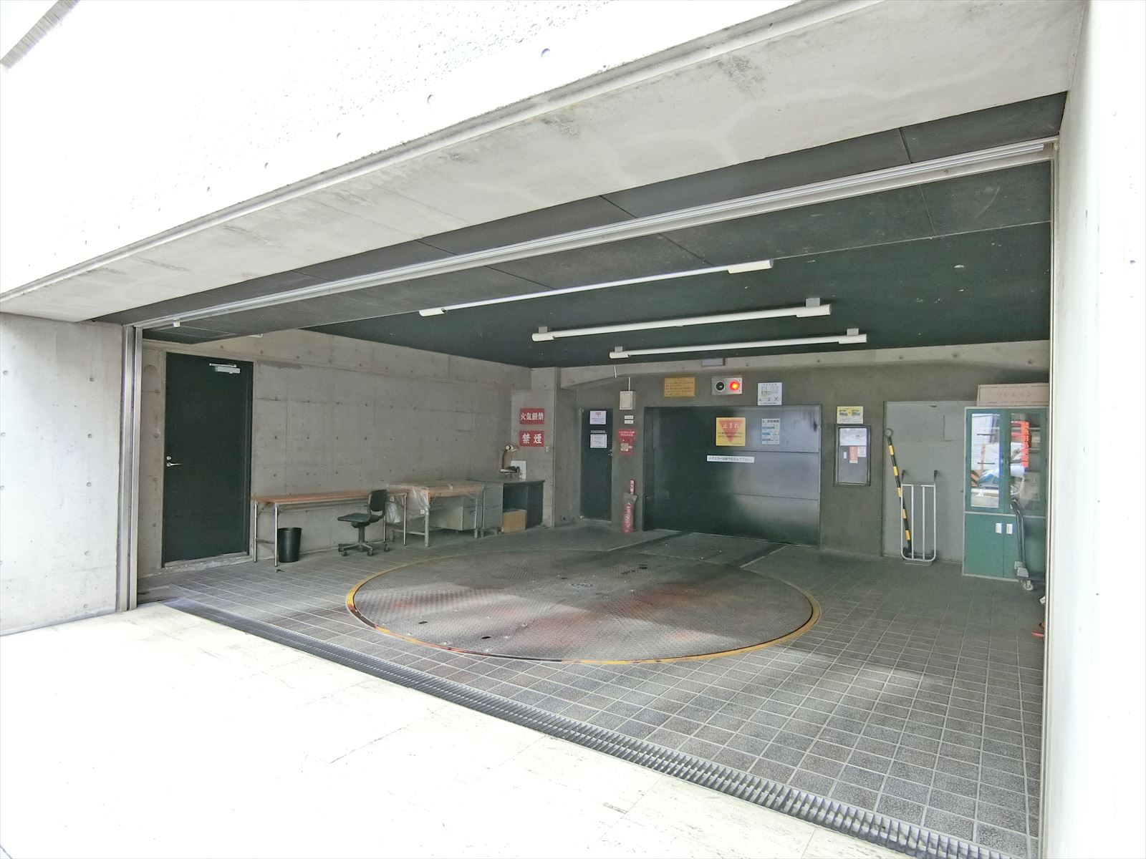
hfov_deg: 84.7
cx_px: 573
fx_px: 629
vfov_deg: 68.7
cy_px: 430
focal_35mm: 19
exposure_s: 1/125
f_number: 2.7
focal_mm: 4.06
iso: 200
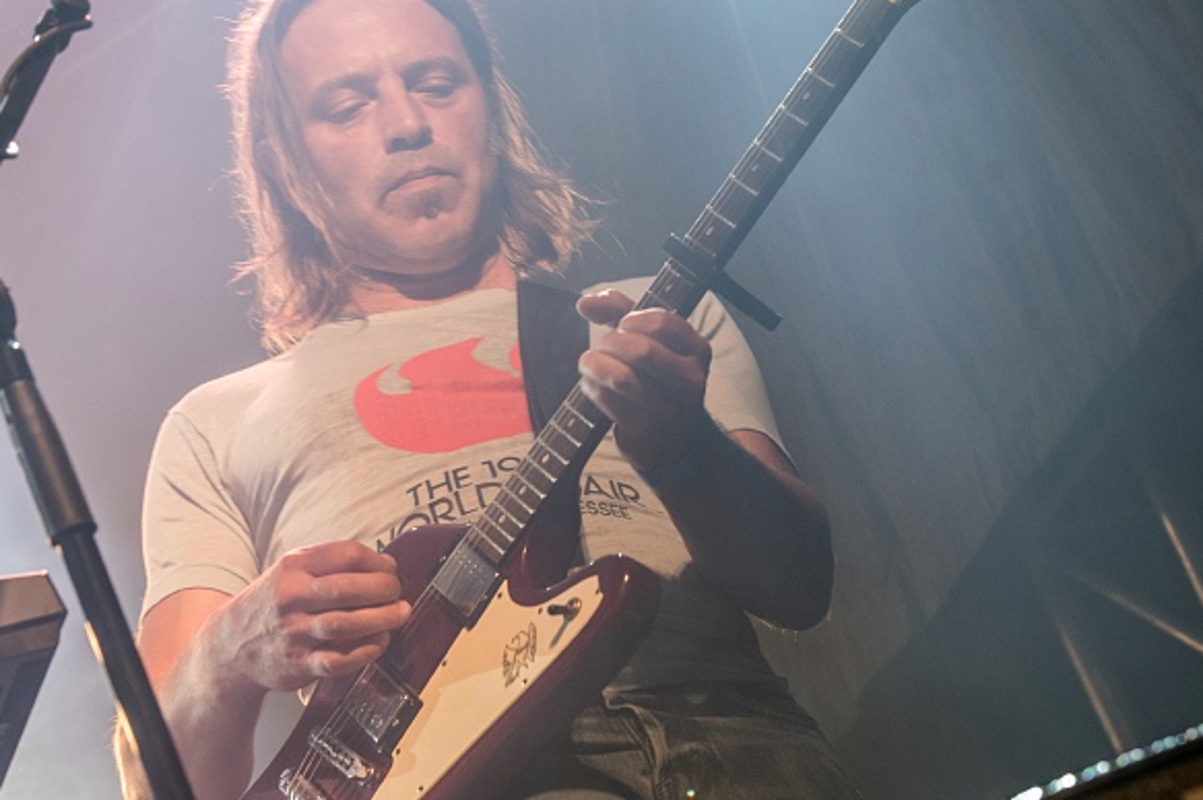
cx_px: 652
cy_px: 361
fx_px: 5076
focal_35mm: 152
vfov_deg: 9.0
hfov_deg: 13.5
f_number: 8
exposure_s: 1/100
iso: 500
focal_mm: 82
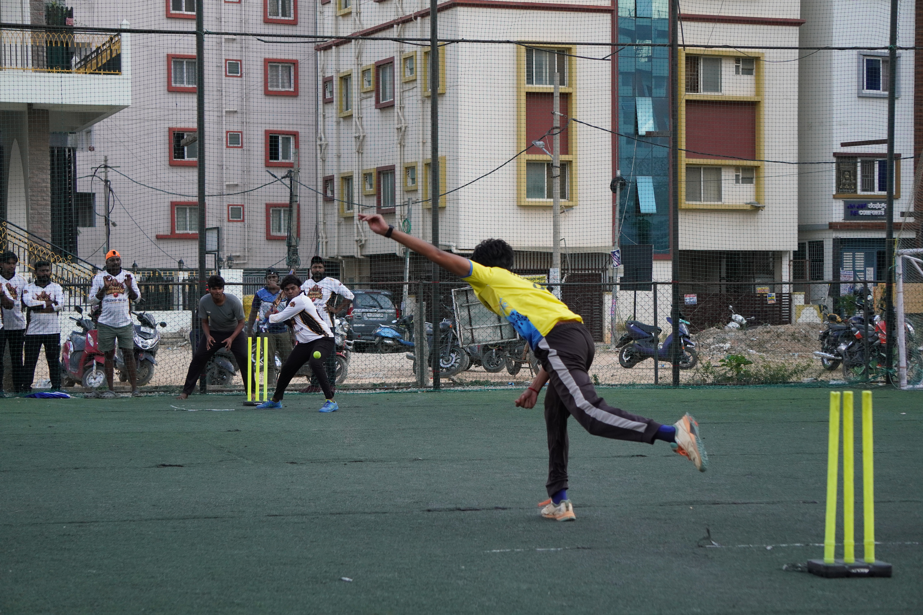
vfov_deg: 16.6
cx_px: 462
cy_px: 308
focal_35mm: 82
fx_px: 2115
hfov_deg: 24.6
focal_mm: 55
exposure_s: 1/1000
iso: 800
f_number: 4.5
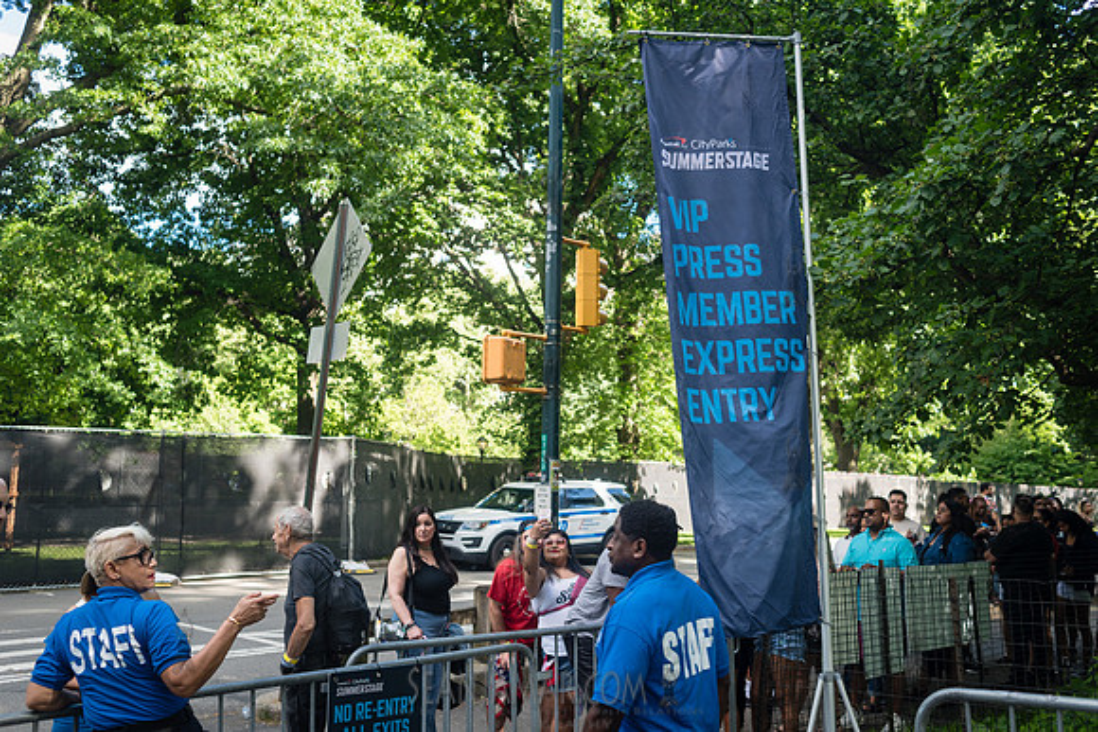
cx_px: 549
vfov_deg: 37.9
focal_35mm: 35
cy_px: 366
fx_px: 1068
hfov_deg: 54.4
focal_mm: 35
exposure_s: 1/125
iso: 125
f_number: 3.5
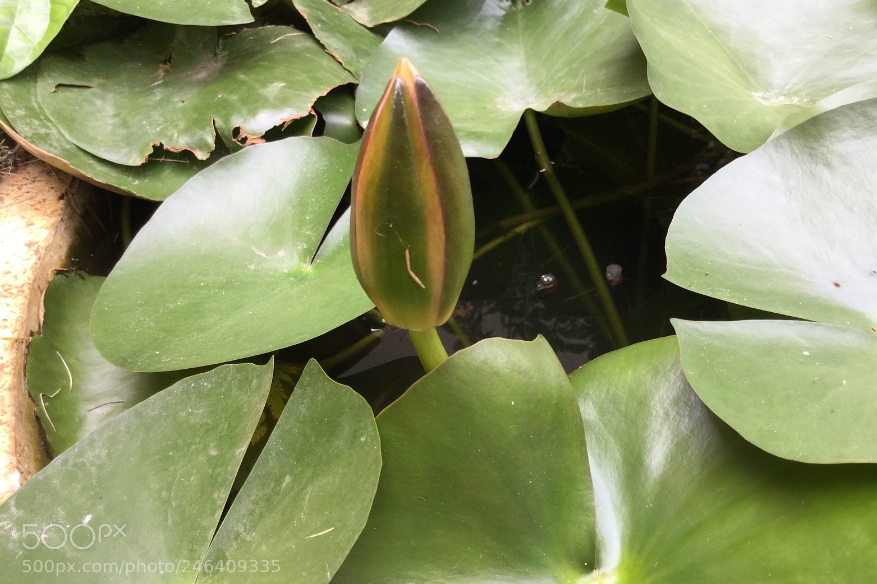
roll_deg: +3.8
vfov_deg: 40.0
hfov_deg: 57.2
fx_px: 804
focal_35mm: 33
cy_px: 274
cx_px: 436
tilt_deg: -40.9
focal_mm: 3.3
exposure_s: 1/40
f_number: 2.4
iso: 25
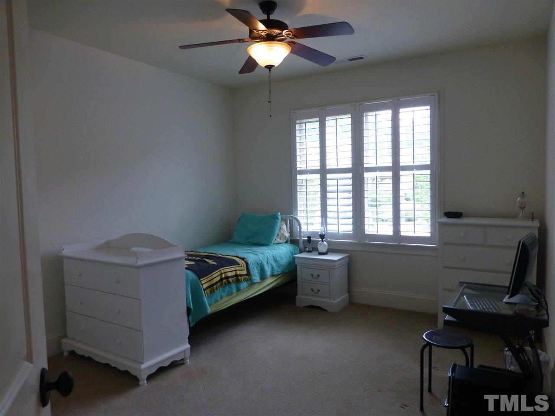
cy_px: 208
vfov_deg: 56.8
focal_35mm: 24
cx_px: 278
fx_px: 385
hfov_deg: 71.6
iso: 200
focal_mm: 4.3
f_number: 3.3
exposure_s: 1/60
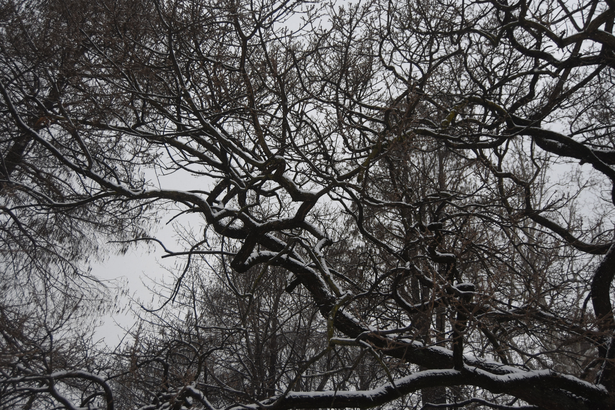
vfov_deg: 38.4
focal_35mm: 34
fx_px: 589
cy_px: 205
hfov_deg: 55.1
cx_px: 308
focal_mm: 23
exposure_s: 1/1600
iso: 400
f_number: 3.8
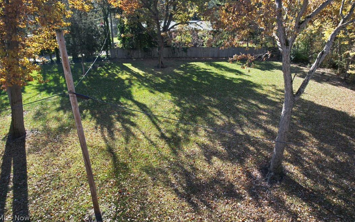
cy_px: 102
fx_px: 223
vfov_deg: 52.9
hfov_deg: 77.2
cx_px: 178
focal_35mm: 23
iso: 140
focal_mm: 8.38
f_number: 2.8
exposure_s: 1/90
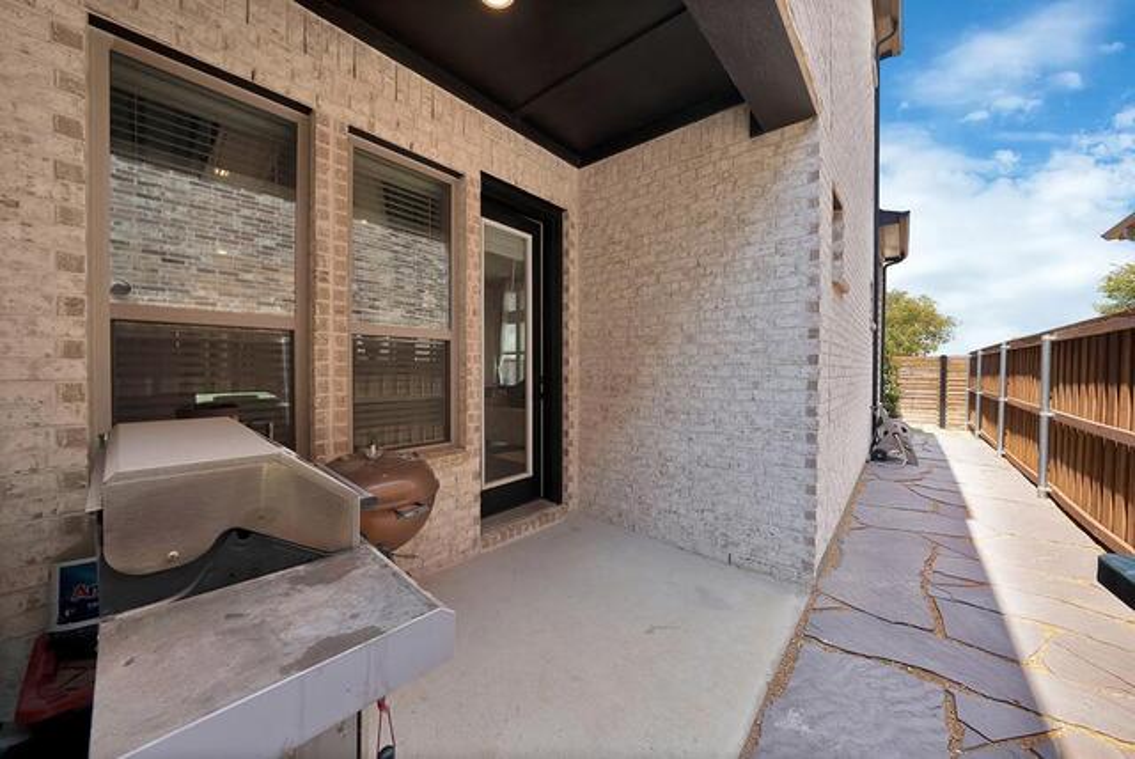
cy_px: 380
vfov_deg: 90.1
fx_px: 379
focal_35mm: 12
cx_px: 568
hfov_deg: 112.6
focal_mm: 12
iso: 640
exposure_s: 1/80
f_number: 9
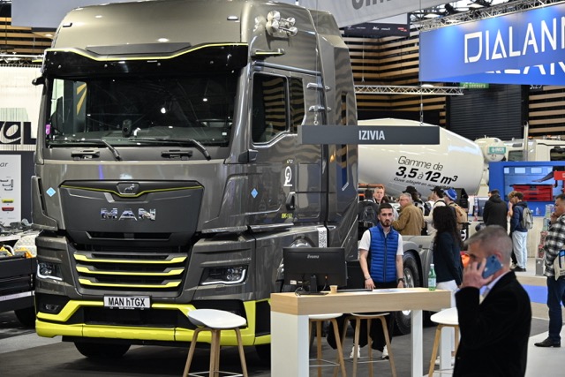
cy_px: 188
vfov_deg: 13.0
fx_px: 1648
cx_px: 282
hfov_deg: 19.5
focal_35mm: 105
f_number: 6.3
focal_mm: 105
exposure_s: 1/160
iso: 1250
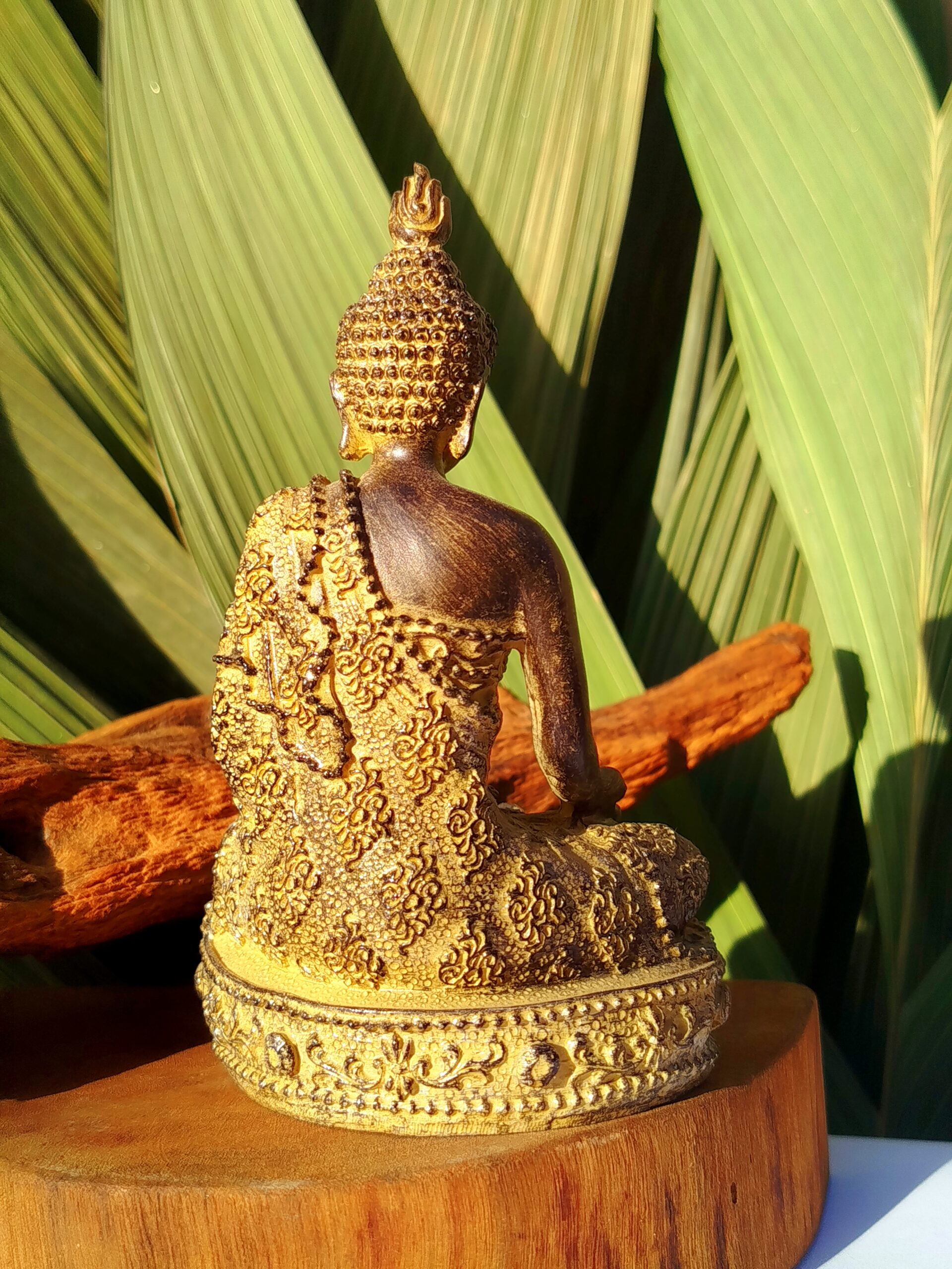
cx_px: 476
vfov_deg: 39.7
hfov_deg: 30.3
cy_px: 634
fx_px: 1760
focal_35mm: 48
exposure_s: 1/718
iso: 50
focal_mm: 5.31
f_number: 1.7
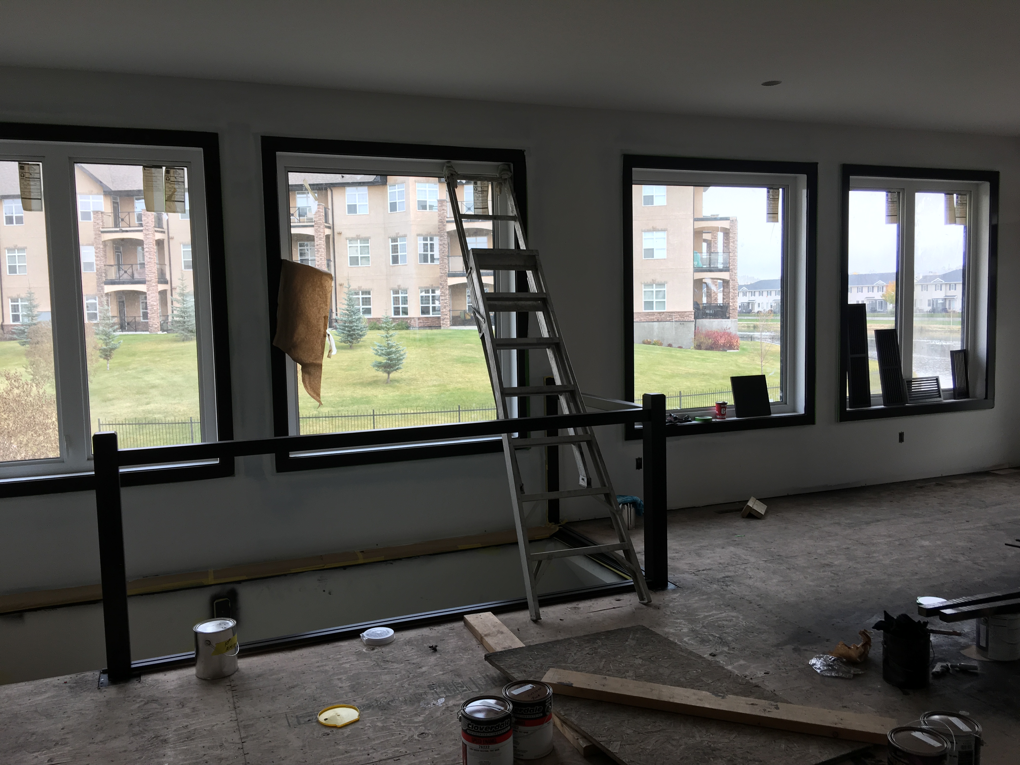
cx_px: 510
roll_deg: +0.5
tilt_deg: -4.8
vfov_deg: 48.2
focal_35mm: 29
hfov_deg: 61.7
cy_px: 382
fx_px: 855
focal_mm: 4.15
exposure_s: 1/120
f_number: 2.2
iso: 32
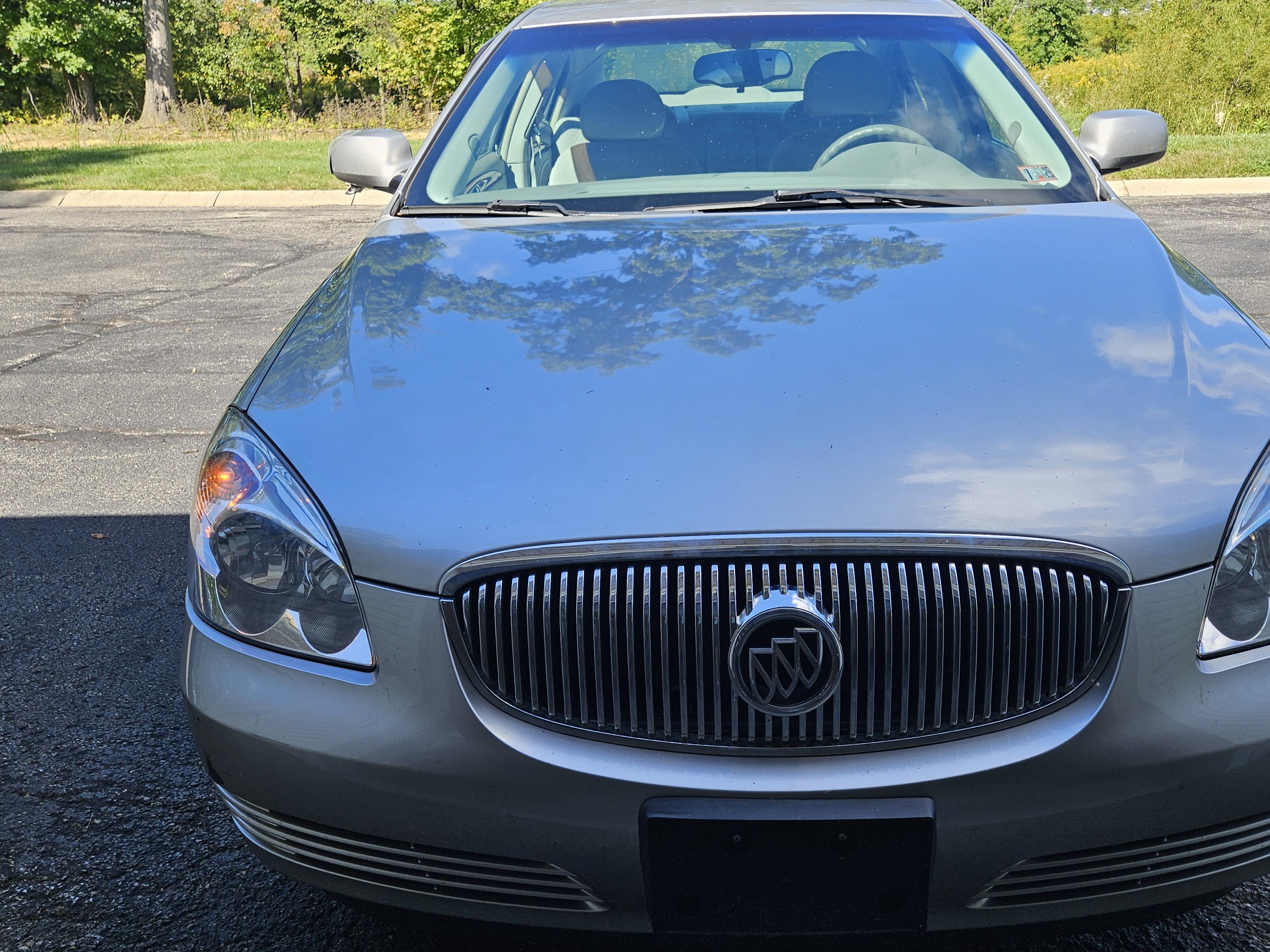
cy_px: 501
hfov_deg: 61.3
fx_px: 1064
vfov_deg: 48.2
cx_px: 734
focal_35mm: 29
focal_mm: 5.4
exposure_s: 1/476
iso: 25
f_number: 1.8
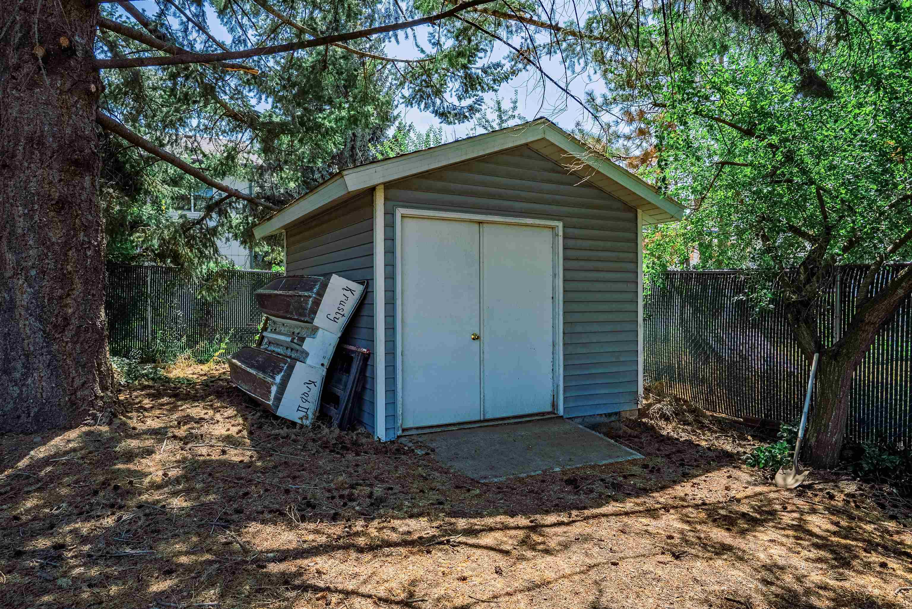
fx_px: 558
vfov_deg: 57.3
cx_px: 456
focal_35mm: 22
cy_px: 304
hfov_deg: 78.5
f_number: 8
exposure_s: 1/2500
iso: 400
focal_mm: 22
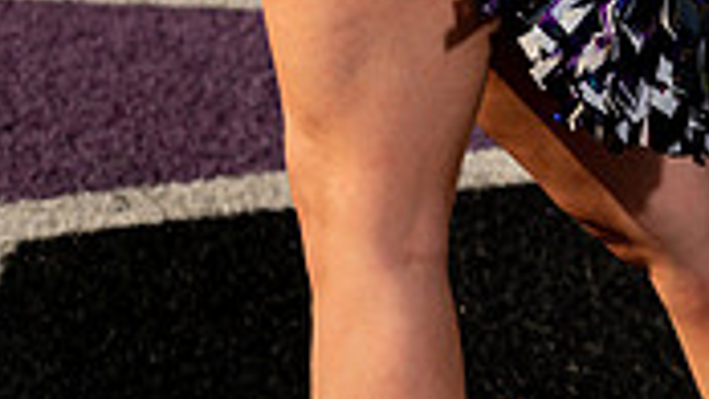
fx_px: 2858
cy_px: -513
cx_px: 424
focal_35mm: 152
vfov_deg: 7.5
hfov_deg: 14.1
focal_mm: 56
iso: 100
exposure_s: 1/250
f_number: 6.3
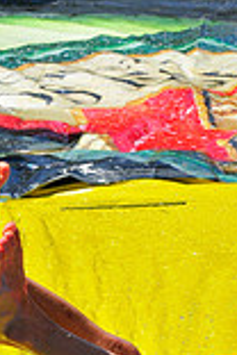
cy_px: 451
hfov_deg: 4.5
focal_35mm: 303
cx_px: 227
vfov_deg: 6.7
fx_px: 2992
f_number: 10
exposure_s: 1/640
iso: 400
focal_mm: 70
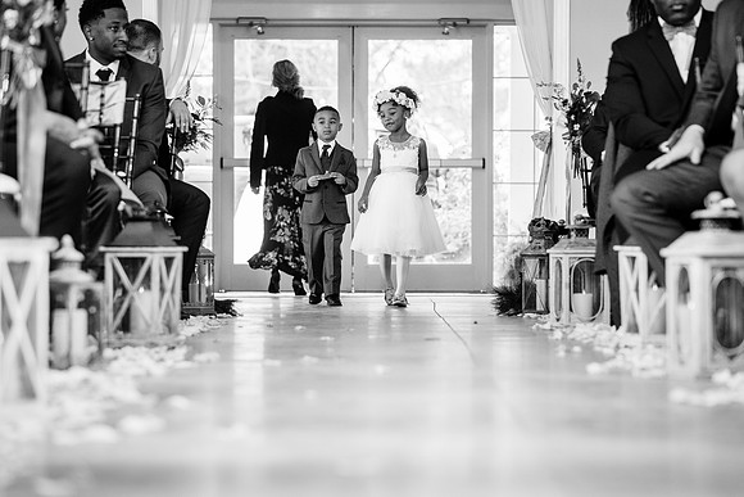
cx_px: 370
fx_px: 2935
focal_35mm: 142
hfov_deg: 14.4
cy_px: 242
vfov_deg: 9.7
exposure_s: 1/200
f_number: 4
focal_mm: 135
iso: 2000
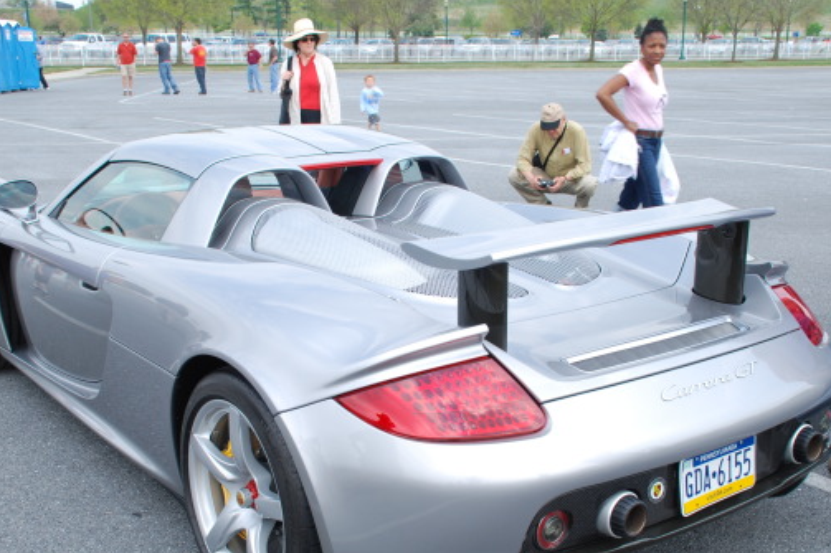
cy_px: 340
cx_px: 412
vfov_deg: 31.8
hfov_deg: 46.4
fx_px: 969
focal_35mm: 42
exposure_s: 1/60
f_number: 9
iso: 100
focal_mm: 22
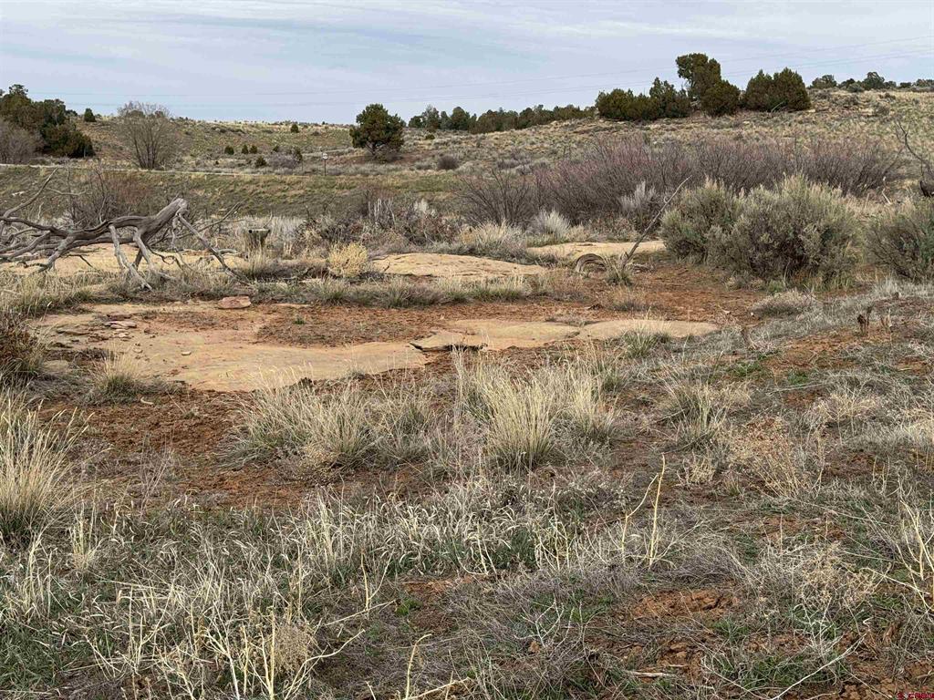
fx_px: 1295
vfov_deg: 30.3
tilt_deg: -8.0
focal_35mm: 48
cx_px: 467
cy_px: 350
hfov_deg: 39.7
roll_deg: -2.4
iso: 64
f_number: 1.78
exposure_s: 1/3425
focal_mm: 6.76
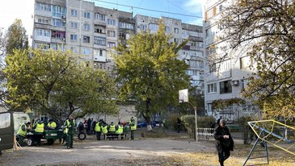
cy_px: 98
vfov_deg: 37.7
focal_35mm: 31
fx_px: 243
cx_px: 139
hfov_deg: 62.5
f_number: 1.6
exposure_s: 1/849
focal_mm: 4.2
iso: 32
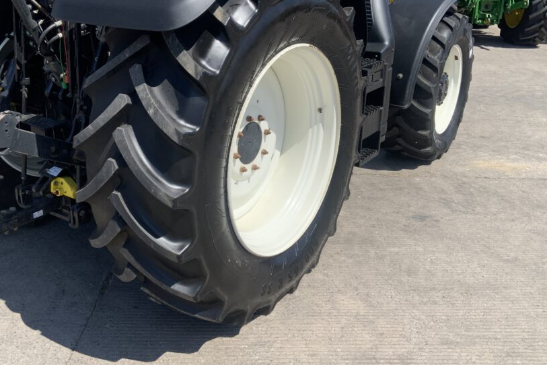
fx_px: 577
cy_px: 158
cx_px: 247
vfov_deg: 35.0
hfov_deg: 50.6
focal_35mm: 38
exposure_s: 1/1342
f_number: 1.8
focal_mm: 3
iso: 16
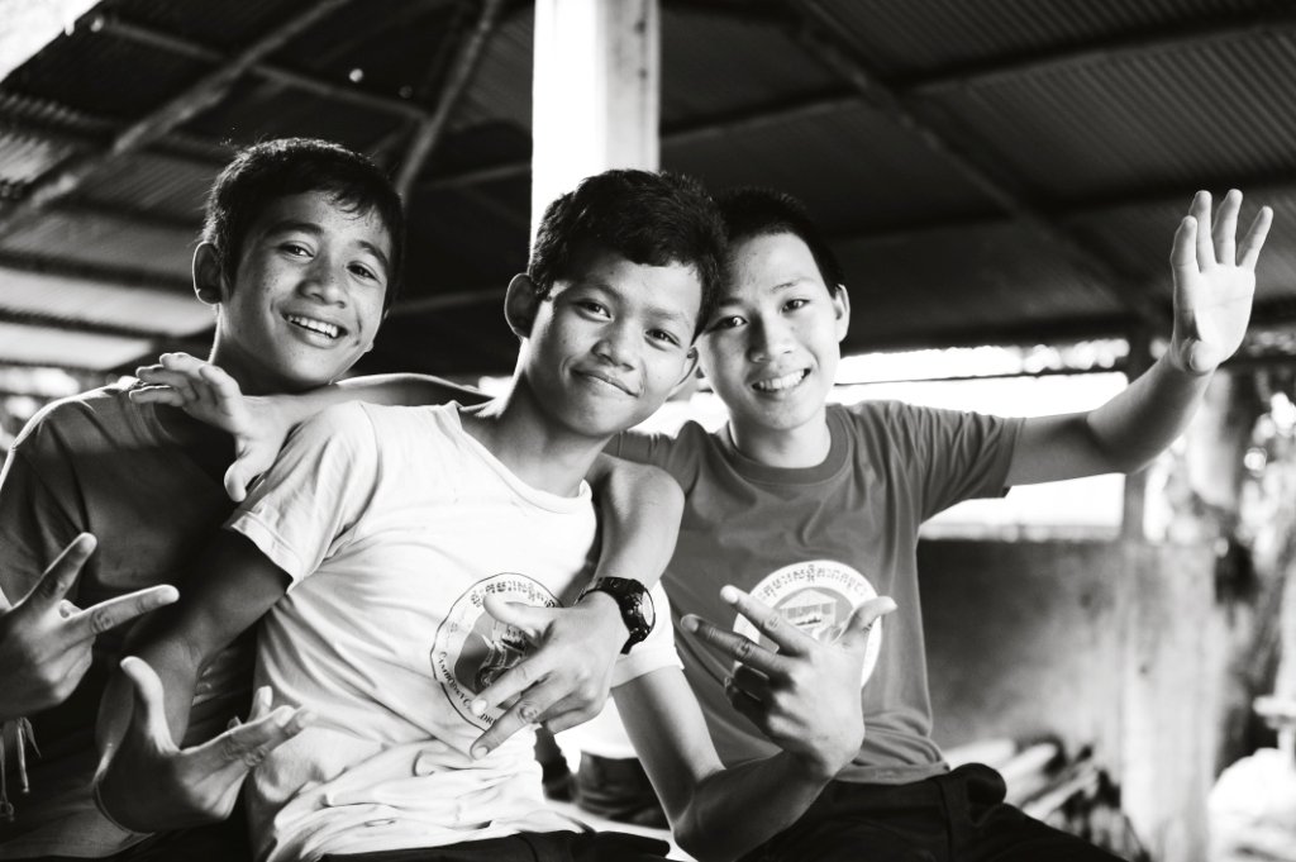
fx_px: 1799
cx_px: 648
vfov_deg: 26.9
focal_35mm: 50
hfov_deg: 39.6
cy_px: 431
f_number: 2.8
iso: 1600
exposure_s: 1/160
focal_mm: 50
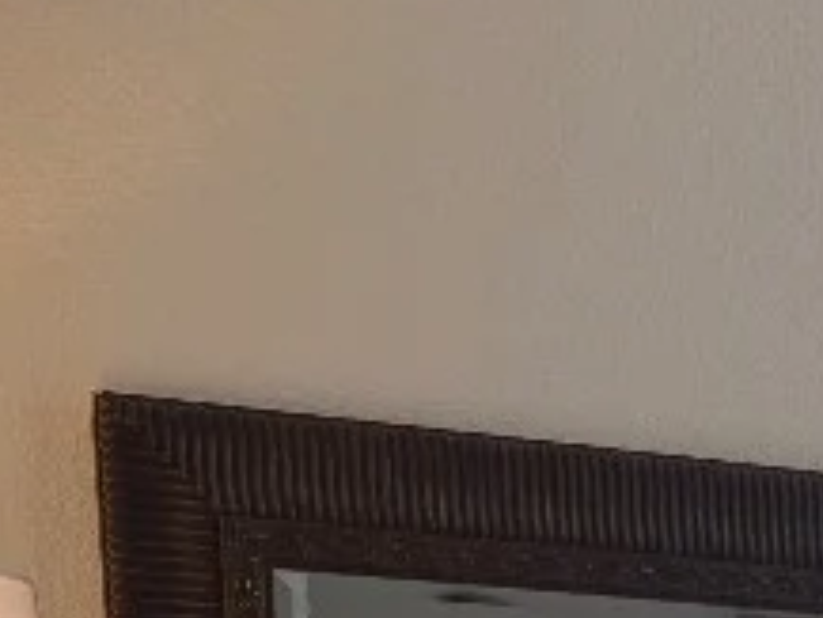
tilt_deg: -10.5
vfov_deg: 11.3
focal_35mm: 113
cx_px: 1479
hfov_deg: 15.1
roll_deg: -2.2
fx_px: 2688
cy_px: 1384
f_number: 1.78
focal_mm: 6.76
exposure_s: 1/266
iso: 64
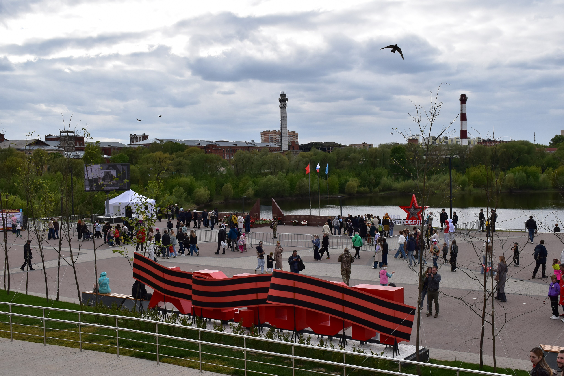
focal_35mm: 44
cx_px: 282
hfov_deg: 45.0
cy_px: 188
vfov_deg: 30.9
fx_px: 681
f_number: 11
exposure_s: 1/500
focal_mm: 29
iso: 320
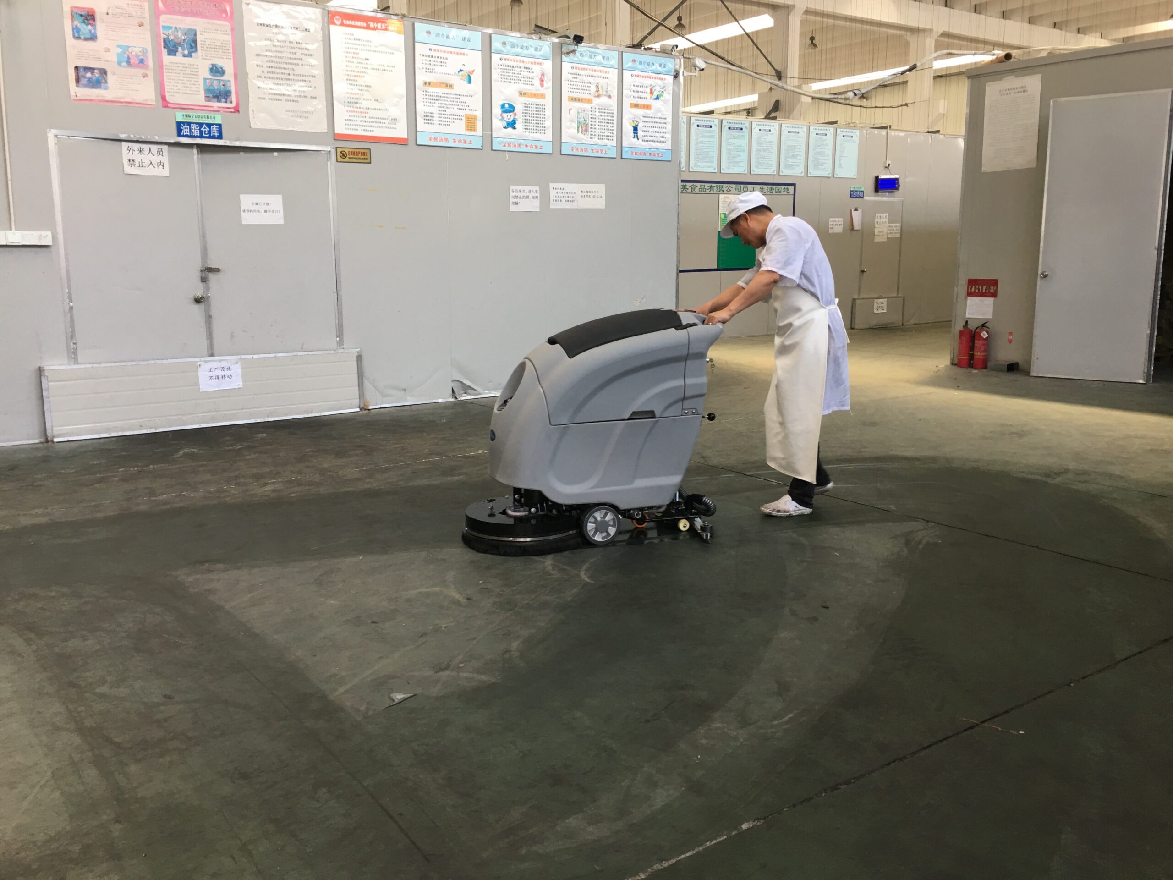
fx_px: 983
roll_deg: +0.3
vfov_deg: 48.2
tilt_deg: -12.0
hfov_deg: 61.7
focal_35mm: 29
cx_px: 586
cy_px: 440
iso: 32
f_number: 2.2
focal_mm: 4.15
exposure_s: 1/33
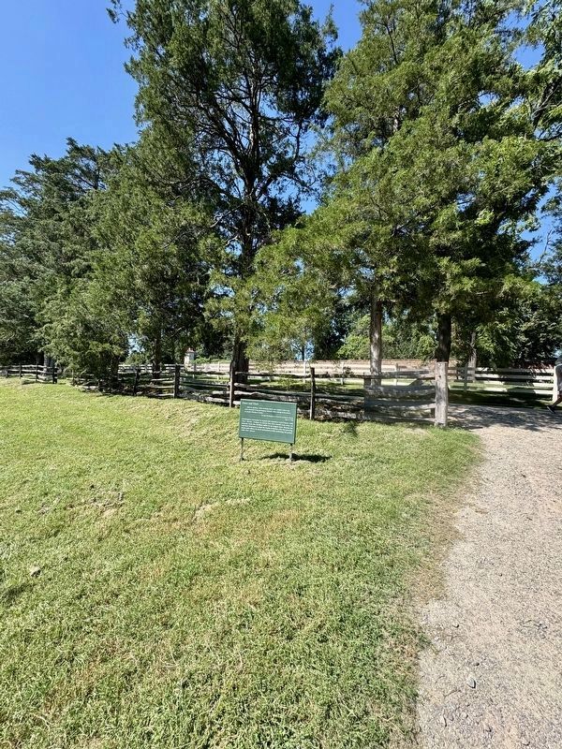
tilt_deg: +4.3
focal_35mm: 14
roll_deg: -2.2
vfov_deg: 102.1
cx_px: 281
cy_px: 374
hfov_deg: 85.7
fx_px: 303
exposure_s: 1/804
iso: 40
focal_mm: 2.22
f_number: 2.2
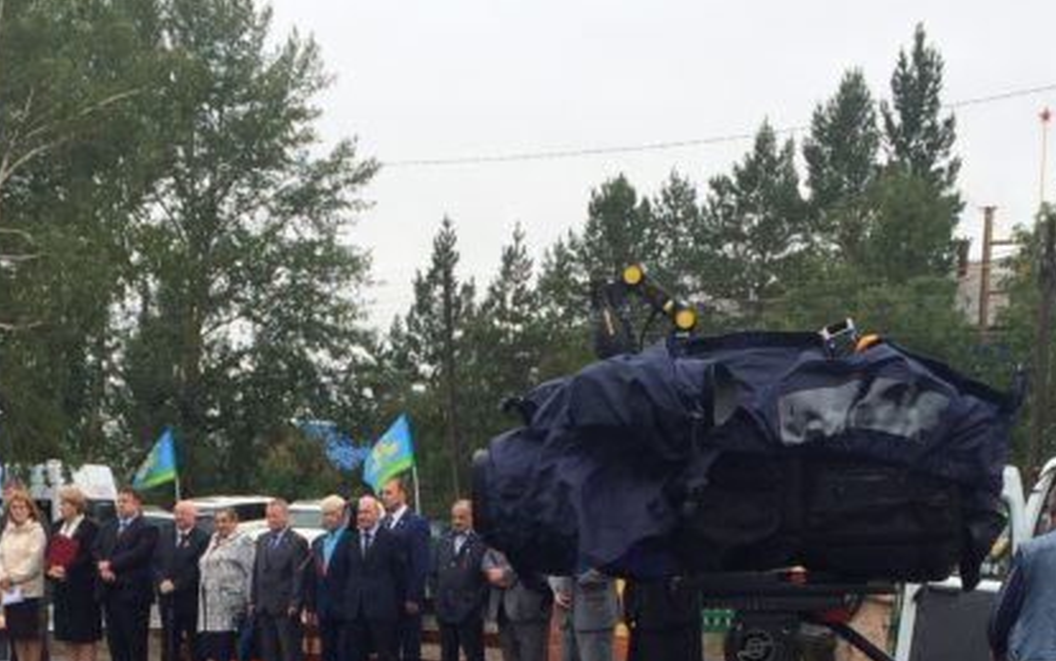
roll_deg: -1.6
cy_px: 957
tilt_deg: -12.5
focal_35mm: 76
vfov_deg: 15.9
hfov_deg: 27.1
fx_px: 2188
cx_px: 500
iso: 32
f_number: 2.2
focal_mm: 4.15
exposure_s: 1/695
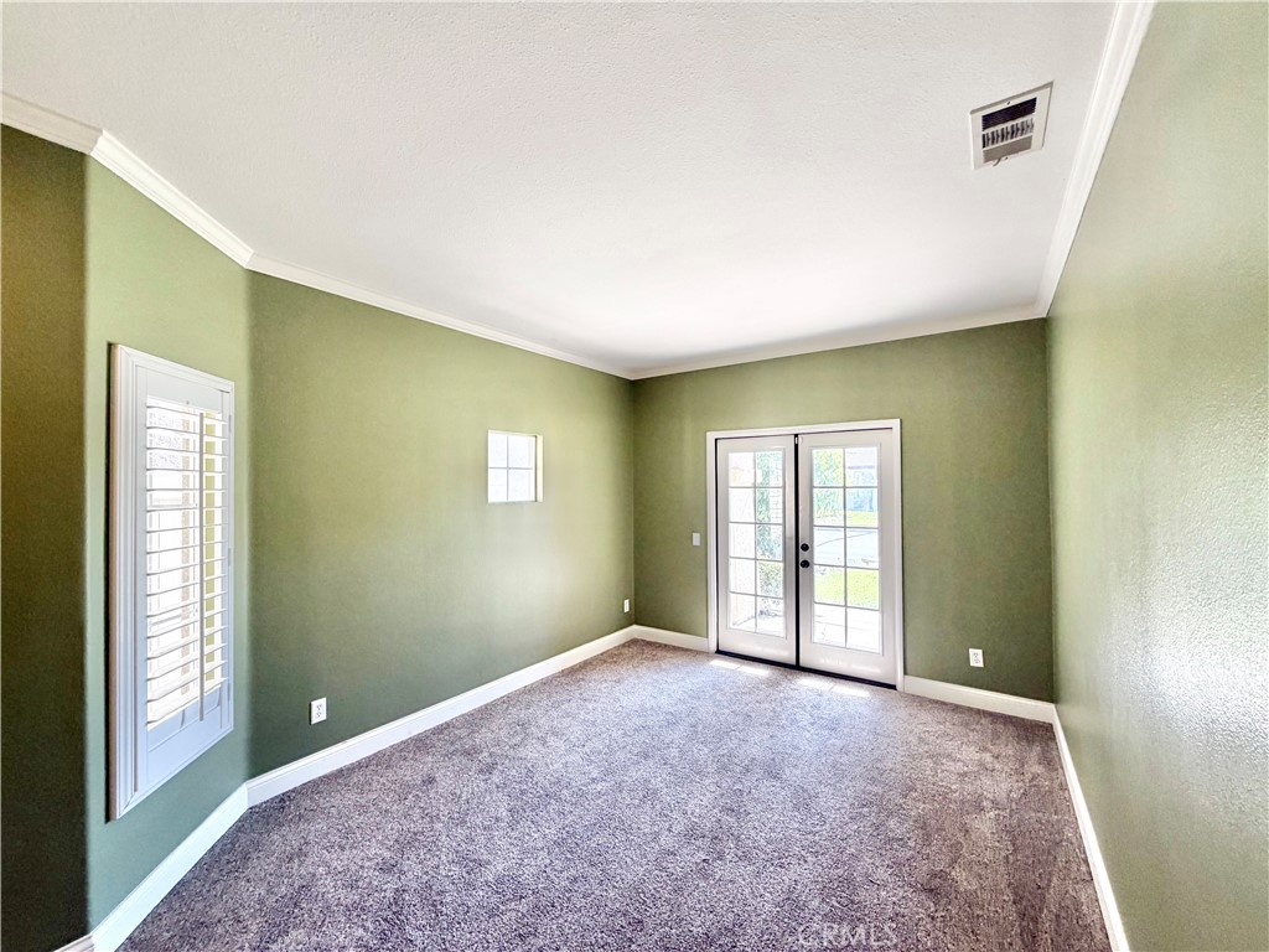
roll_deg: +0.3
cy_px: 476
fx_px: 513
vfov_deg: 85.7
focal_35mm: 14
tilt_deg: +1.8
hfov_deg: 102.1
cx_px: 634
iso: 125
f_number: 2.2
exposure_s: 1/120
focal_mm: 2.22
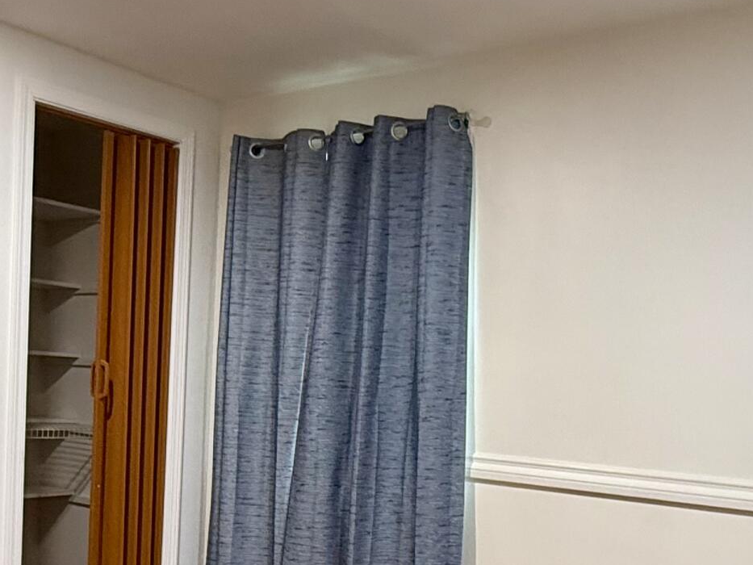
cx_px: 319
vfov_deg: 31.3
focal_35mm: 45
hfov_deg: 42.0
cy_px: 458
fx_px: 979
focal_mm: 2.22
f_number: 2.2
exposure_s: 1/60
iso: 250
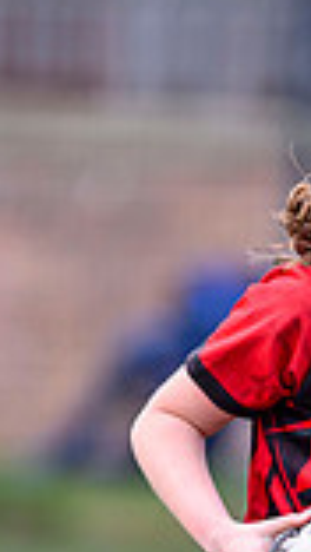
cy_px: 670
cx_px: 469
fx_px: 27151
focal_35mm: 1856
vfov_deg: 1.2
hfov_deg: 0.7
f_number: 3.2
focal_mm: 400
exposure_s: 1/1600
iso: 500
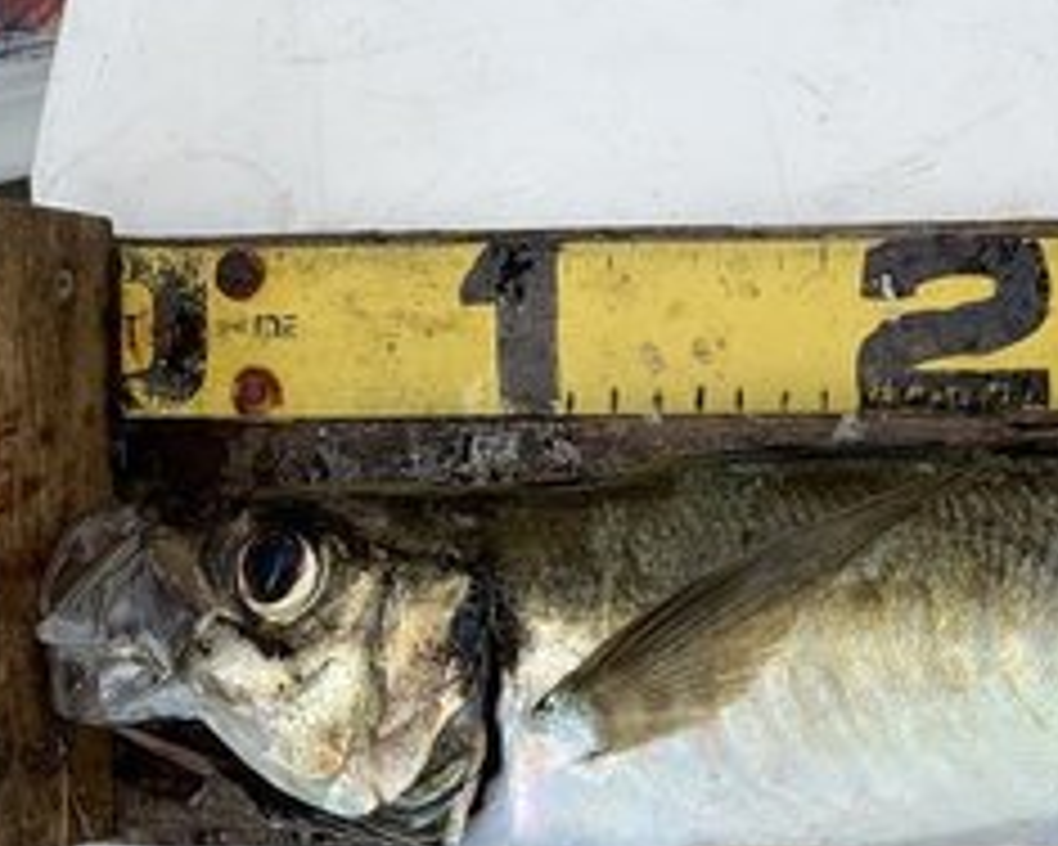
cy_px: 558
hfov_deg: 25.5
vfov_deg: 22.1
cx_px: 1157
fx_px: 2161
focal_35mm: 69
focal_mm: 4.25
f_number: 1.8
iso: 25
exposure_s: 1/502
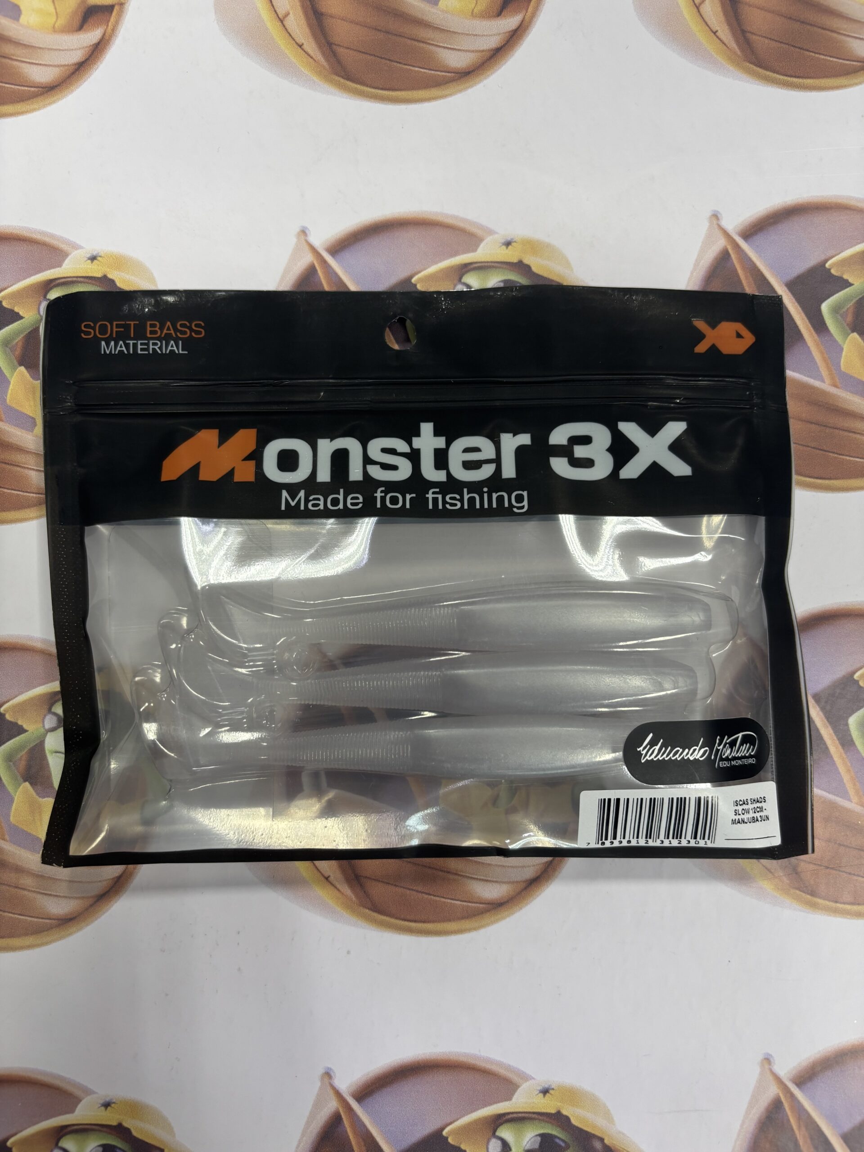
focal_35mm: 26
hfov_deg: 53.1
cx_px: 432
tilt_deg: -85.9
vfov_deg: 67.3
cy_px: 576
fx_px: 865
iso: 80
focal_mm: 5.96
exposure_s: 1/60
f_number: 1.6
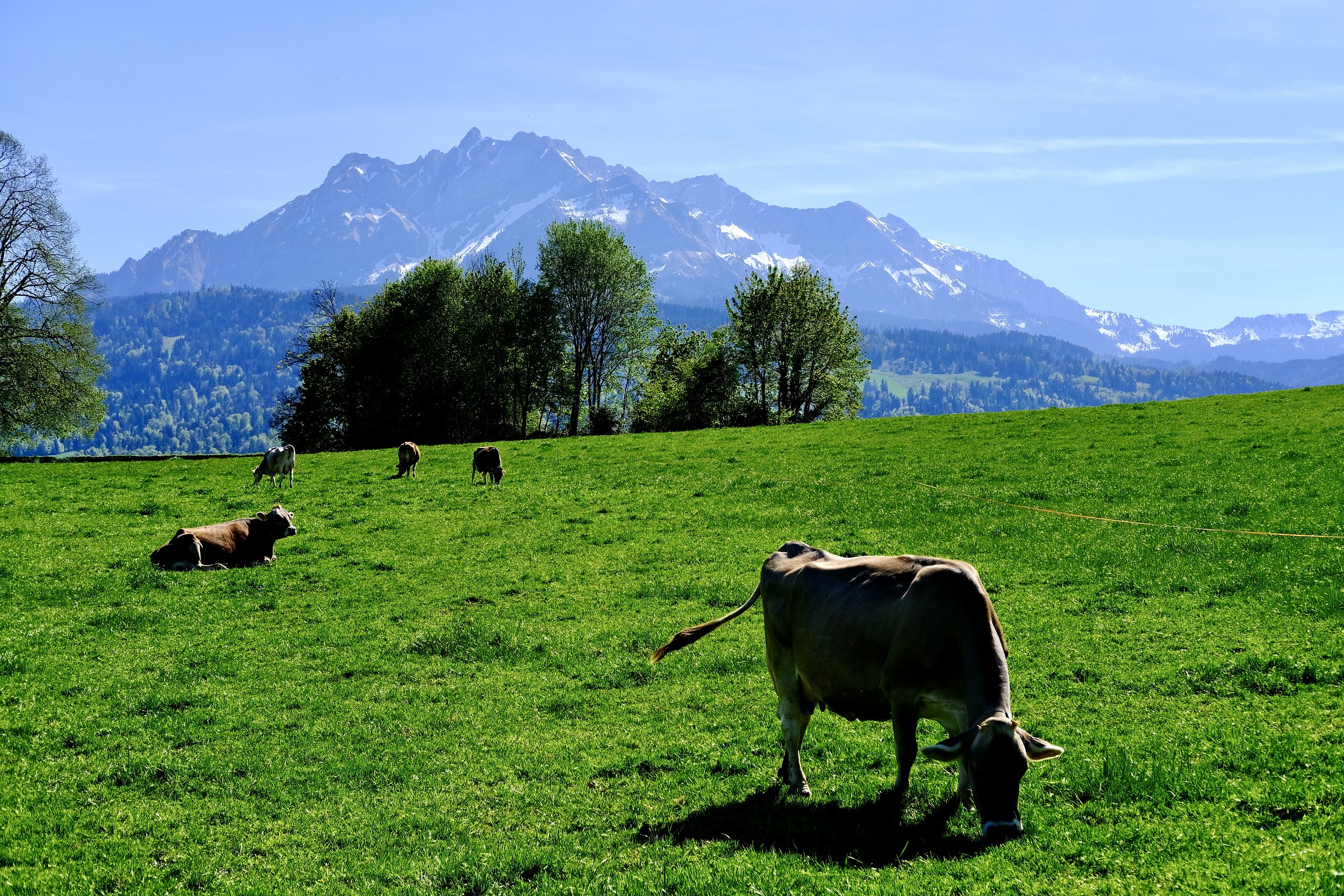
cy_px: 448
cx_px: 672
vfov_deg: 25.5
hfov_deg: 37.5
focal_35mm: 53
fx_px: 1979
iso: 320
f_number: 5.6
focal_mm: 35
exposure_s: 1/1700
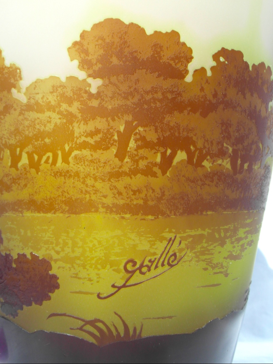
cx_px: 136
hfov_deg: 35.1
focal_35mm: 41
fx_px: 431
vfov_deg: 45.8
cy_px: 182
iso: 80
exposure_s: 1/350
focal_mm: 6.8
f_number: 5.8
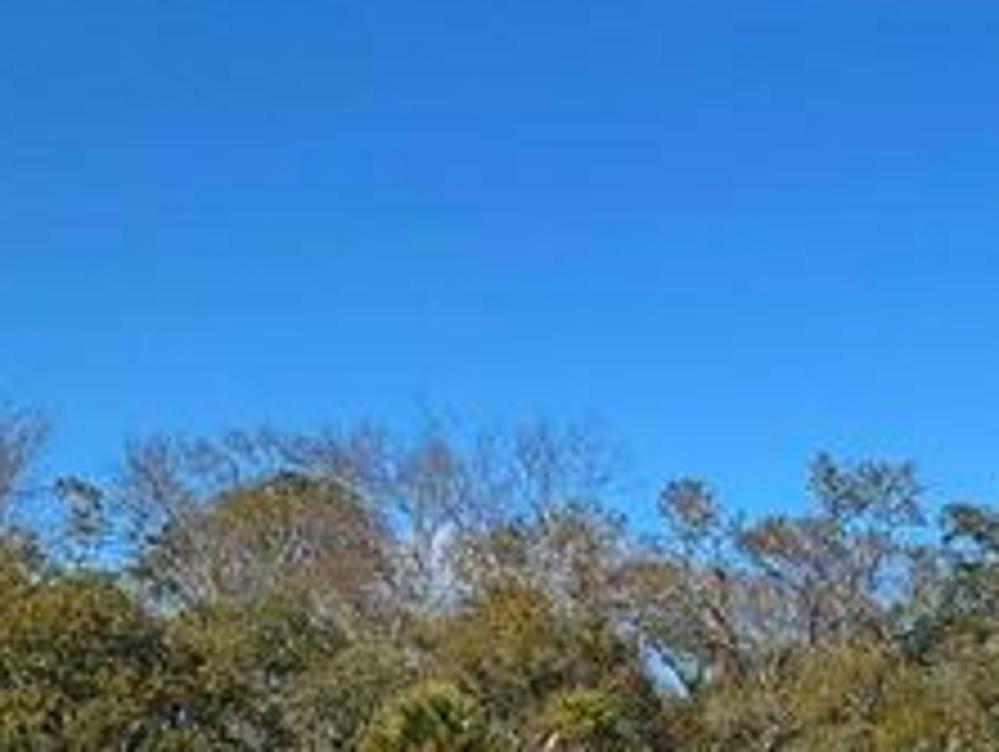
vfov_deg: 13.7
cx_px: 958
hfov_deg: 17.8
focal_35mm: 108
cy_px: 597
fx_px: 3120
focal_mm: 6.76
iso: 64
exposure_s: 1/4310
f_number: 1.78
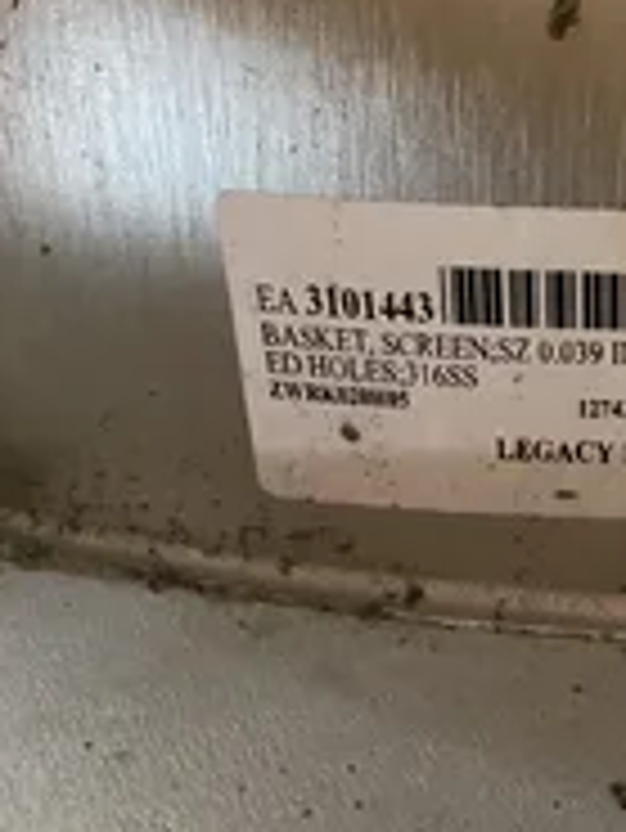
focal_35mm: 67
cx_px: 590
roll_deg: -0.3
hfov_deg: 21.4
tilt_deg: -34.4
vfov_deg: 28.9
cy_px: 454
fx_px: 1614
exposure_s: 1/25
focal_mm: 3.3
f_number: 2.4
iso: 500
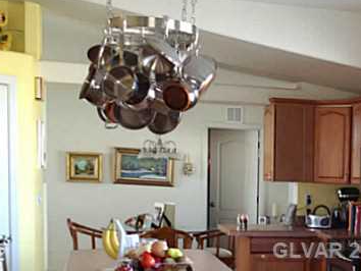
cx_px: 334
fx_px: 824
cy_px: 251
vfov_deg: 18.3
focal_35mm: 79
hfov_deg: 23.9
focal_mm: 4.28
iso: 50
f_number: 2.4
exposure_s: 1/30
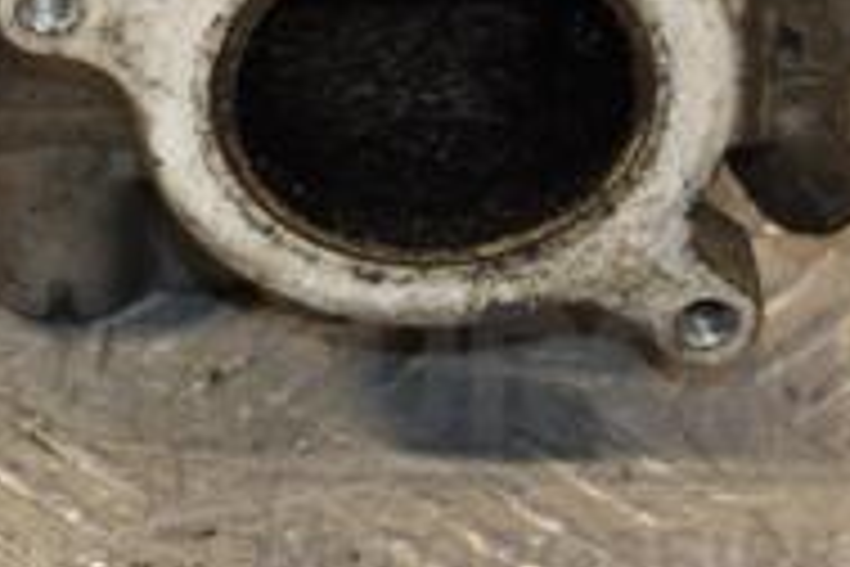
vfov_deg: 3.8
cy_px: -225
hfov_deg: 5.8
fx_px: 8419
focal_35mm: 357
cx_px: 162
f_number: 5.3
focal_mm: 75
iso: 800
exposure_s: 1/160
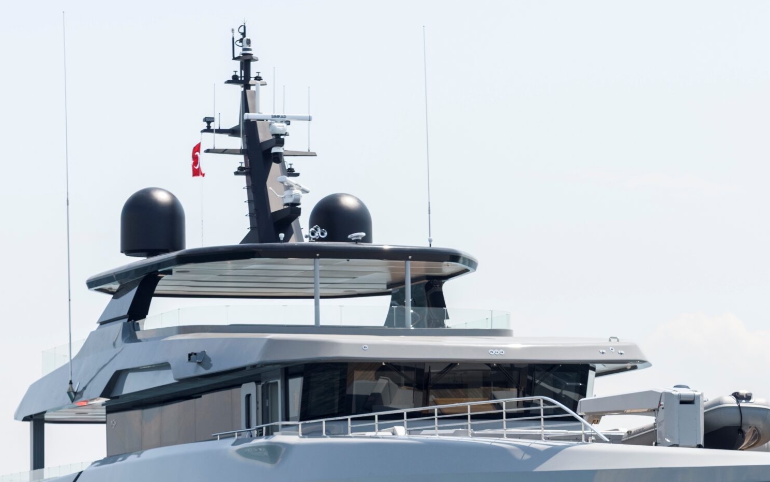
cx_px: 431
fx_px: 3862
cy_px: 406
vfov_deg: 7.1
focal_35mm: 184
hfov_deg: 11.4
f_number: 7.1
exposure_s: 1/500
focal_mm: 105
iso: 200
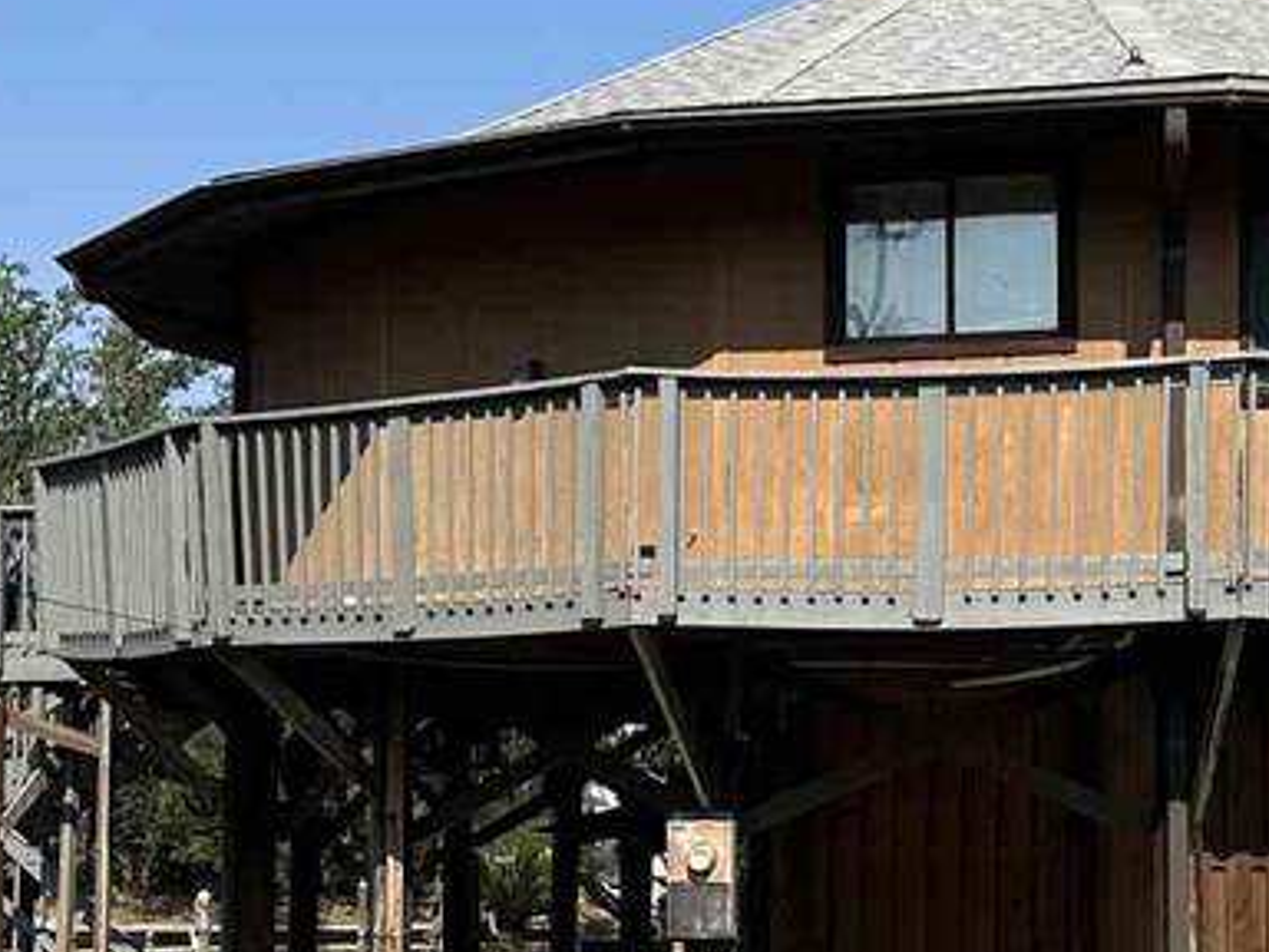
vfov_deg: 18.4
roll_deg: -1.3
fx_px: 2933
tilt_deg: +2.8
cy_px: 635
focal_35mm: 80
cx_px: 744
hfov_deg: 24.4
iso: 80
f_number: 1.78
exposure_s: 1/4016
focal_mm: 6.86
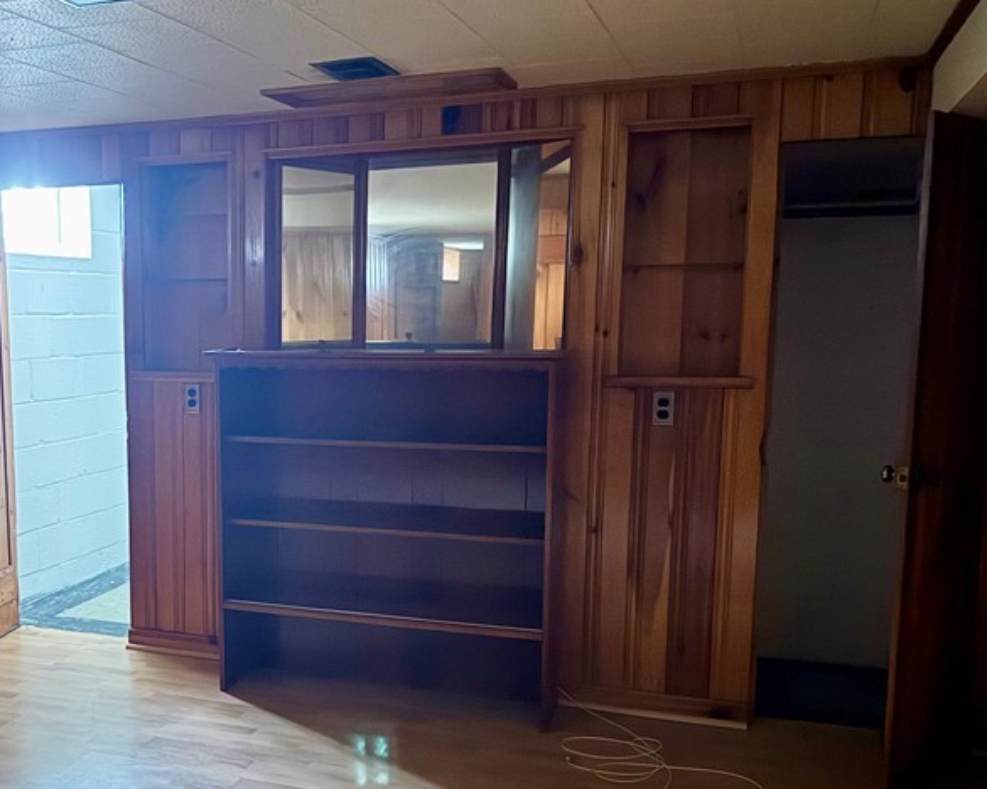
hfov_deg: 42.9
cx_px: 206
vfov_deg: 36.3
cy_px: 491
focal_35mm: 41
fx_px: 1198
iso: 2000
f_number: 1.78
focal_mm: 6.76
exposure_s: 1/9
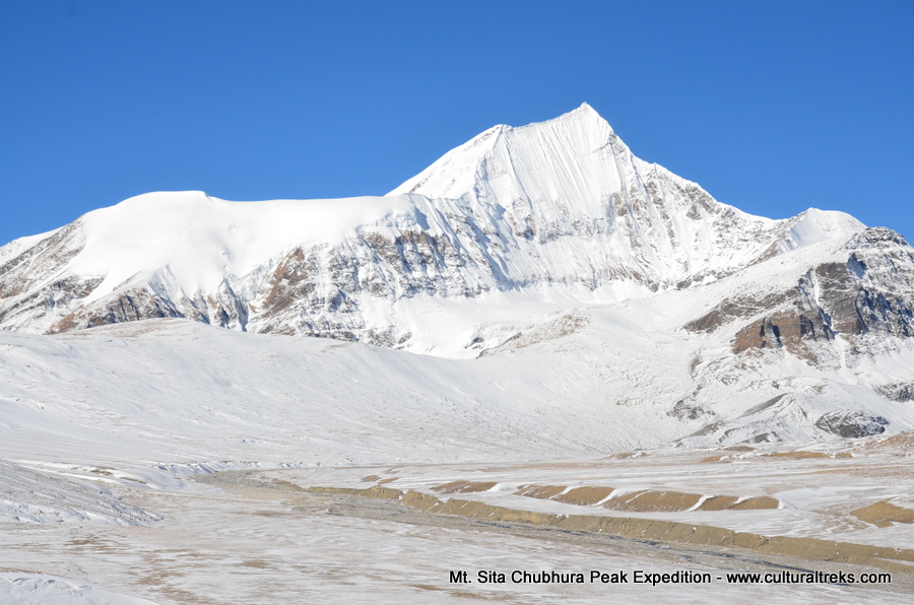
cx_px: 457
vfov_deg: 17.4
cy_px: 302
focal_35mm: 78
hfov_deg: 26.0
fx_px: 1976
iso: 200
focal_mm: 52
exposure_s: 1/500
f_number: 11
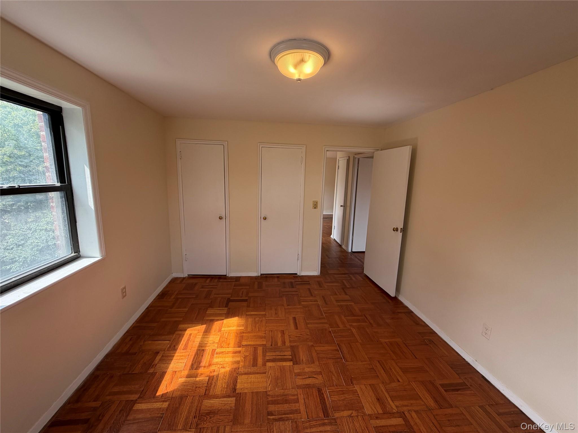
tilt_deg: -8.1
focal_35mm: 14
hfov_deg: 102.1
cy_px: 216
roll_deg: -0.8
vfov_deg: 85.7
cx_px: 289
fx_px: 234
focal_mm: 2.22
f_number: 2.2
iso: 80
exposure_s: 1/120
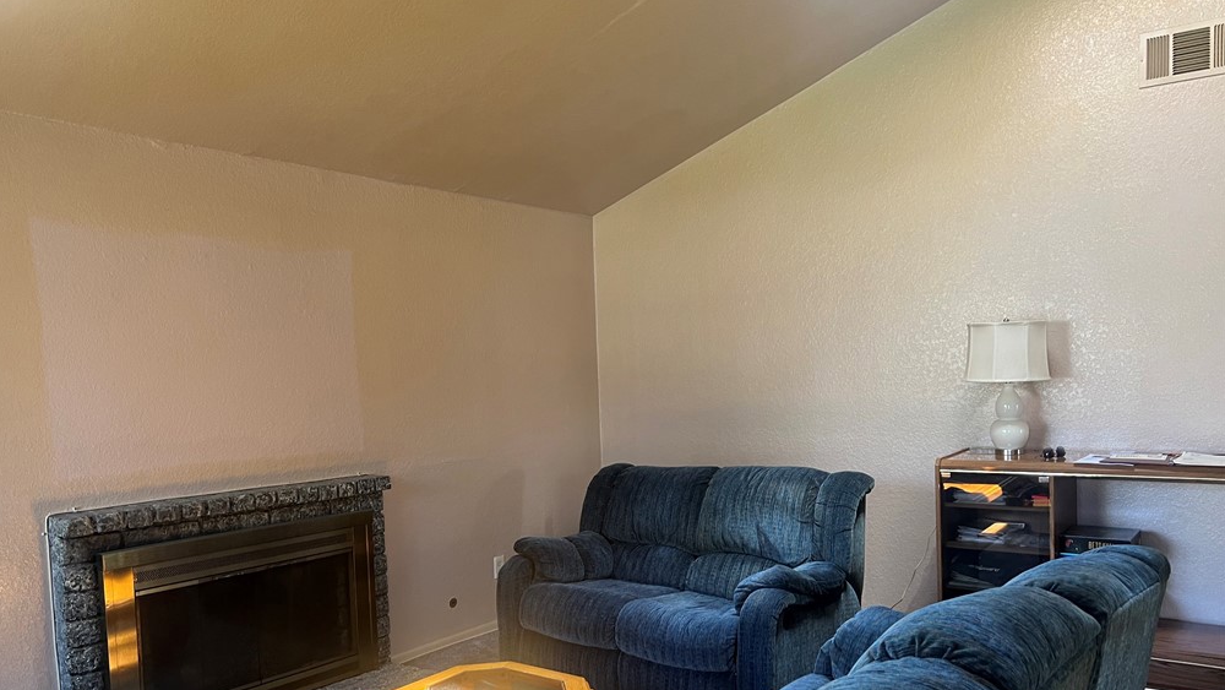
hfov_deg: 66.0
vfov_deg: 39.8
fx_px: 942
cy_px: 447
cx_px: 600
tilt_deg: -4.5
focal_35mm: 29
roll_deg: +1.2
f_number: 1.5
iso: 125
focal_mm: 5.7
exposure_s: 1/61
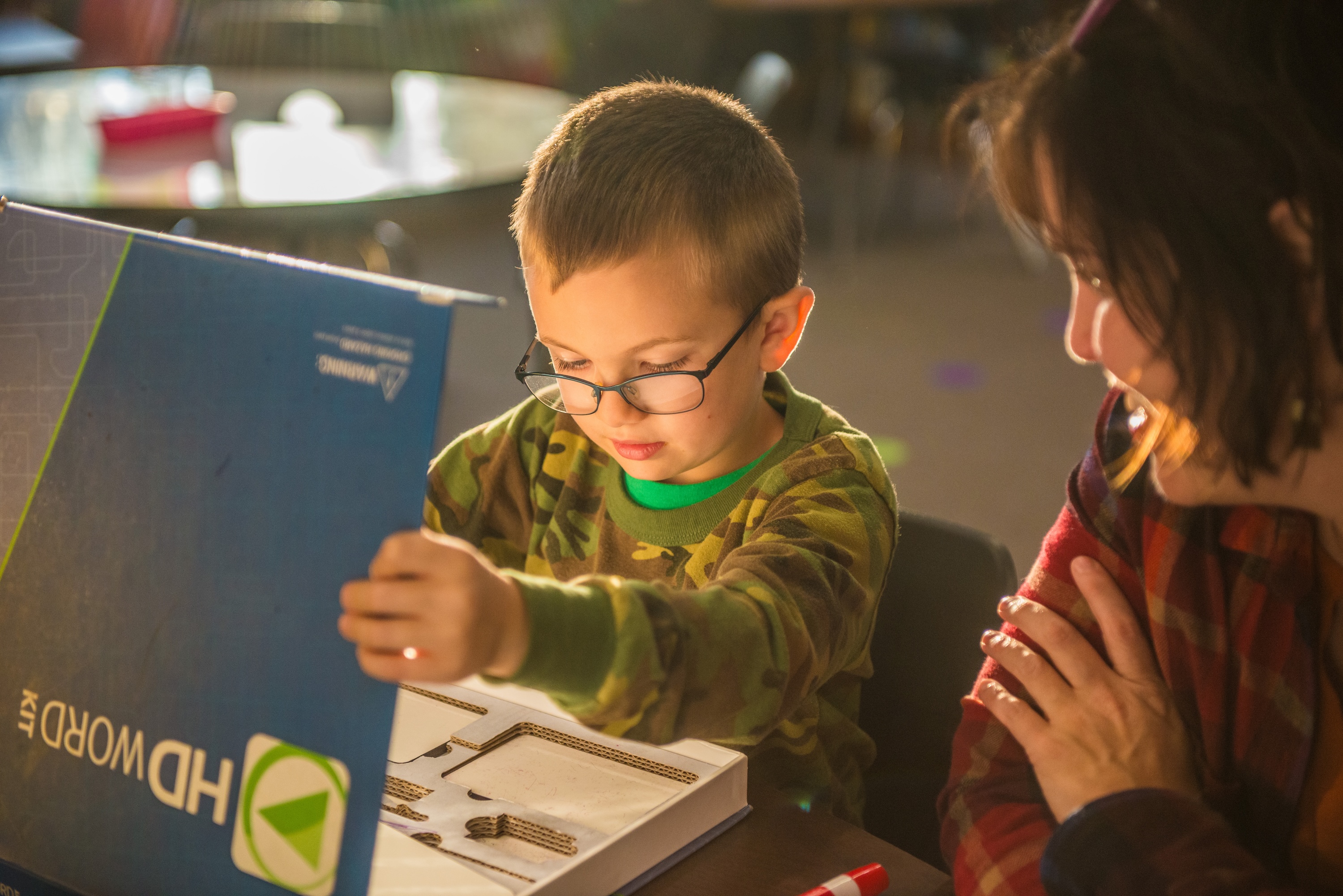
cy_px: 448
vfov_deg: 21.9
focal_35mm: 62
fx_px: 2313
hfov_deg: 32.4
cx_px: 672
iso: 1600
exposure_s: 1/400
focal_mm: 62
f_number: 2.8
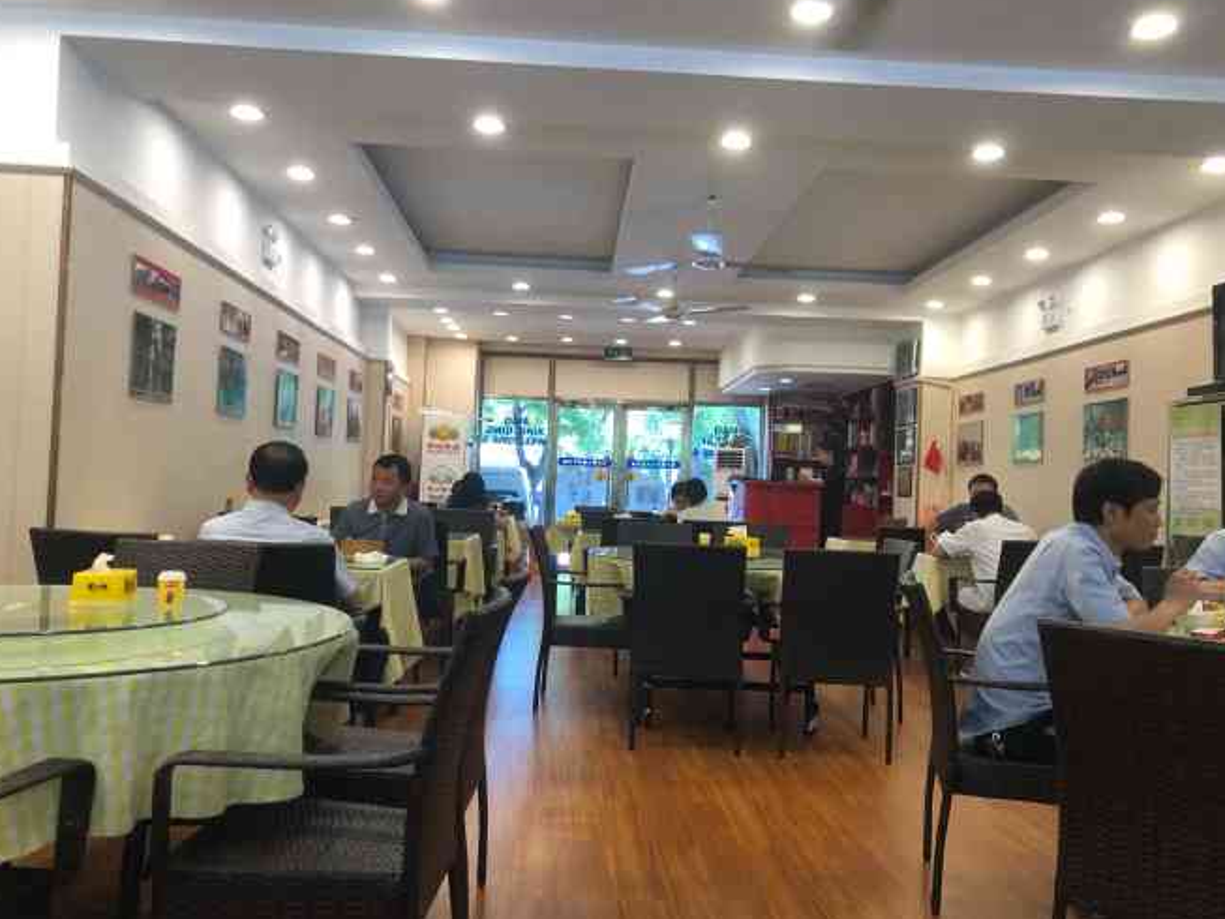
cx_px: 613
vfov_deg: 46.8
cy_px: 462
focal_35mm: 30
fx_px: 1062
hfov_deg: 60.0
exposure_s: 1/30
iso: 40
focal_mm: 4
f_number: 1.8
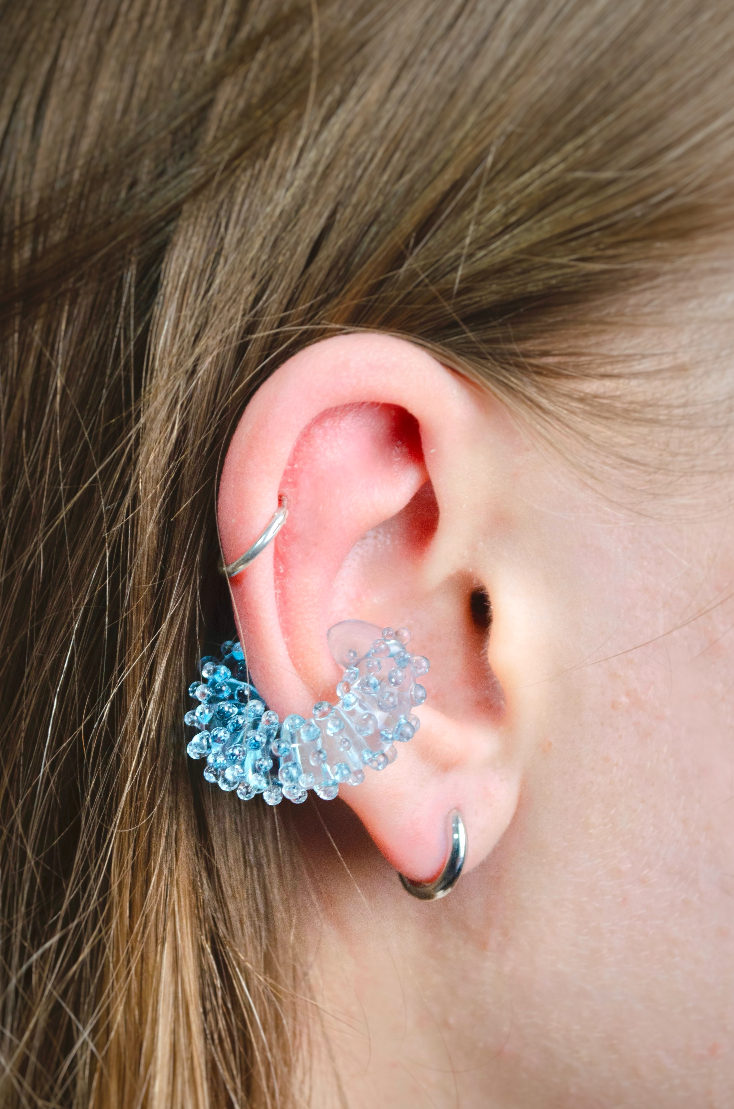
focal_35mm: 97
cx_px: 325
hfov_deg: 14.0
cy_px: 681
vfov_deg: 21.0
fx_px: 2980
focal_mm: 52
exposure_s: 1/125
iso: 400
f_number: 5.6
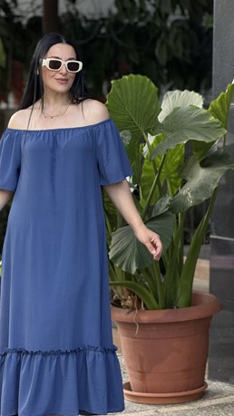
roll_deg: -0.3
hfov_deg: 8.0
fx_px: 1678
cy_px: 241
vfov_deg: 14.1
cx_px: 57
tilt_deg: -5.4
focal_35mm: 152
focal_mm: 15.66
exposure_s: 1/99
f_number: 2.8
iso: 200
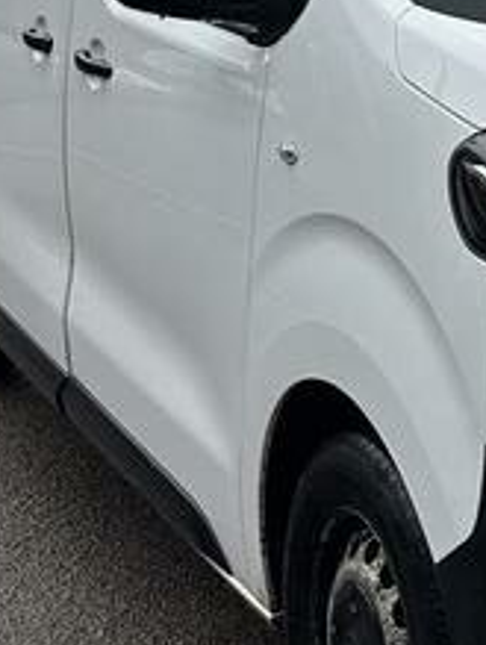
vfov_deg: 19.6
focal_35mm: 98
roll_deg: +0.7
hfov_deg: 14.2
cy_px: 71
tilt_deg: -5.1
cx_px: 713
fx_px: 1829
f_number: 1.78
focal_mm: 6.86
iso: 80
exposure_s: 1/1040
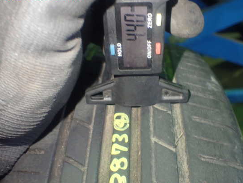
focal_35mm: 40
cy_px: 93
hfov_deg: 46.7
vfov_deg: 36.0
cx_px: 134
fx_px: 281
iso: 800
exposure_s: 1/25
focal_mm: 6.37
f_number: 2.5
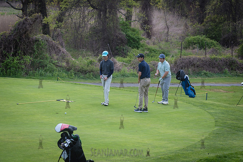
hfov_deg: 16.4
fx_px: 844
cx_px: 122
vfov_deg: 11.0
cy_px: 81
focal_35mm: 125
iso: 400
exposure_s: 1/500
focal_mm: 125
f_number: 6.3
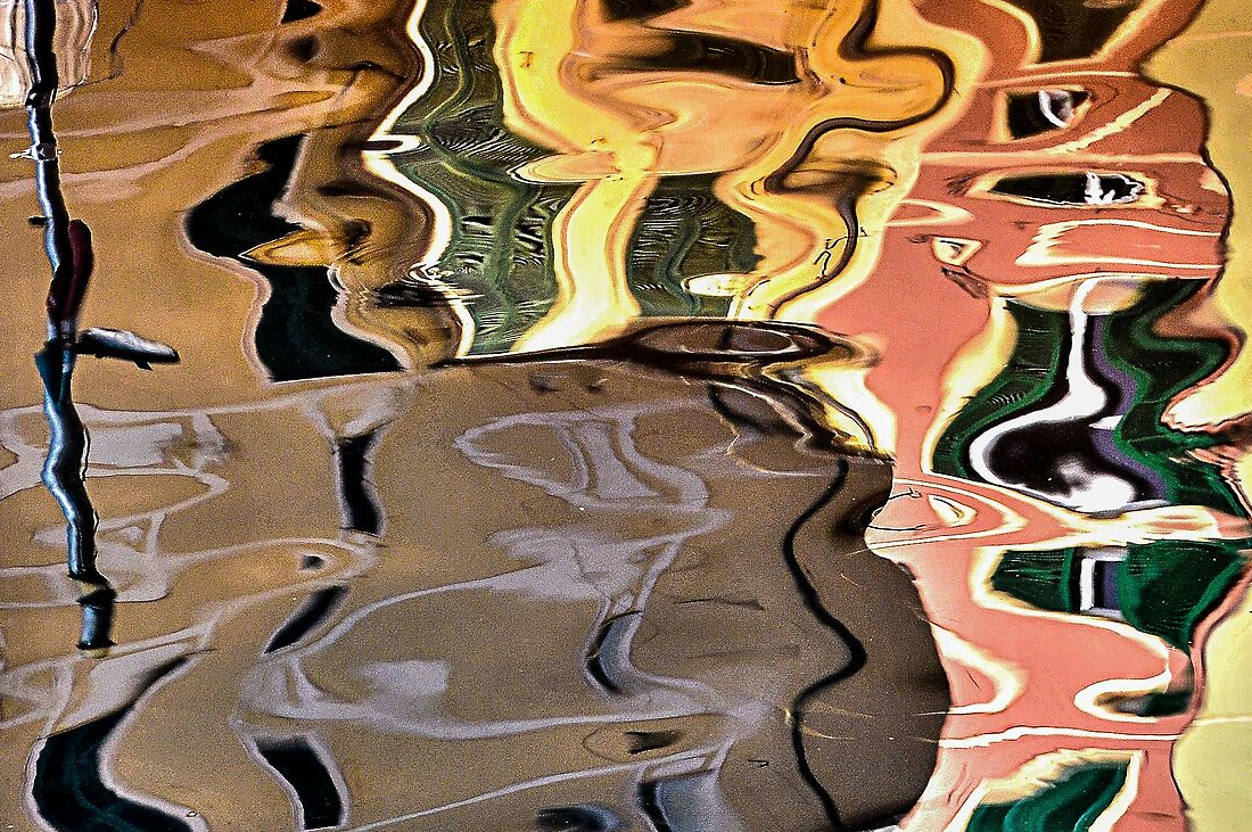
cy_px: 850
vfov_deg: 6.0
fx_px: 7956
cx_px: 734
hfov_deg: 9.0
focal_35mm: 229
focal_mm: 70
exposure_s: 1/30
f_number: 11
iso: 200
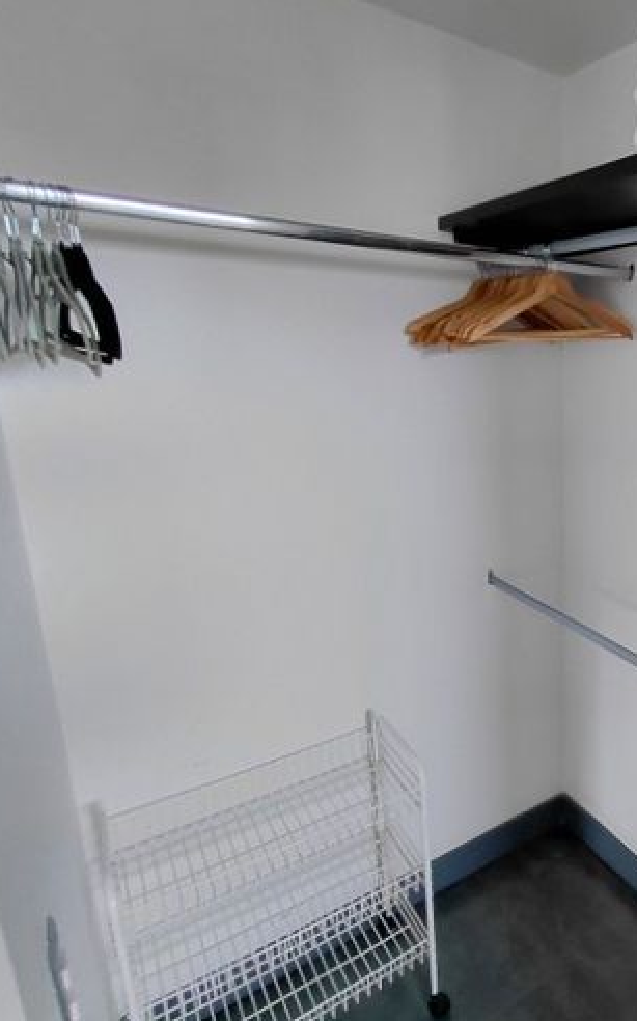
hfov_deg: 44.6
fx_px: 640
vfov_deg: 77.2
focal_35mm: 23
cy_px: 513
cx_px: 644
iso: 200
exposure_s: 1/60
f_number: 2.2
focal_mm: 1.64
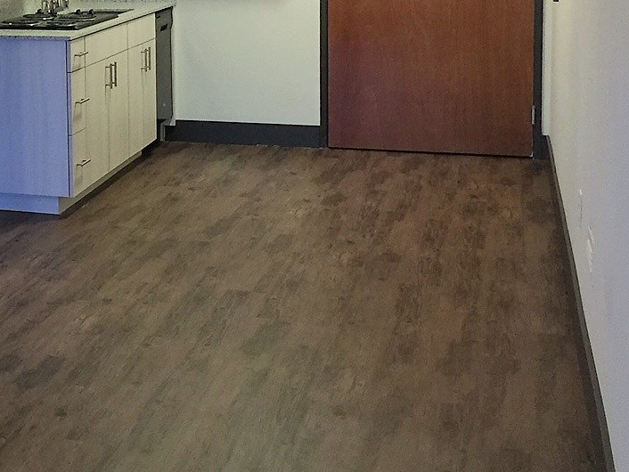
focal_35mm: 67
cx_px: -48
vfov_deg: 21.4
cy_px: 38
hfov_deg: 26.8
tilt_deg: -5.2
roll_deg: +0.9
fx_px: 1218
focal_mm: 4.15
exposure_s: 1/15
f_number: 2.2
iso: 100
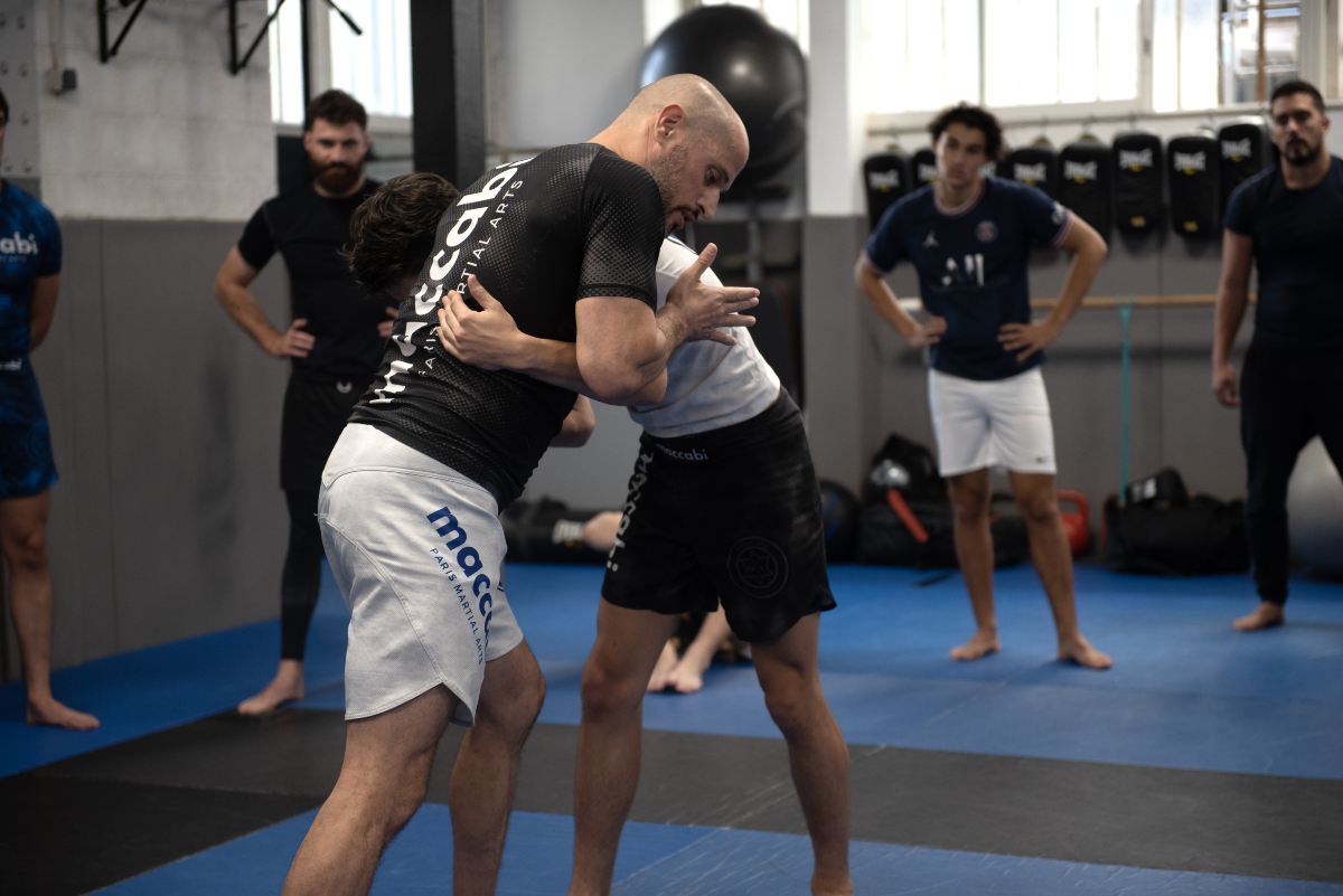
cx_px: 672
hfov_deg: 28.8
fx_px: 2612
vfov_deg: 19.5
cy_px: 448
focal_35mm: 70
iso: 640
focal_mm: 70
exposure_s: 1/125
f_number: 3.2
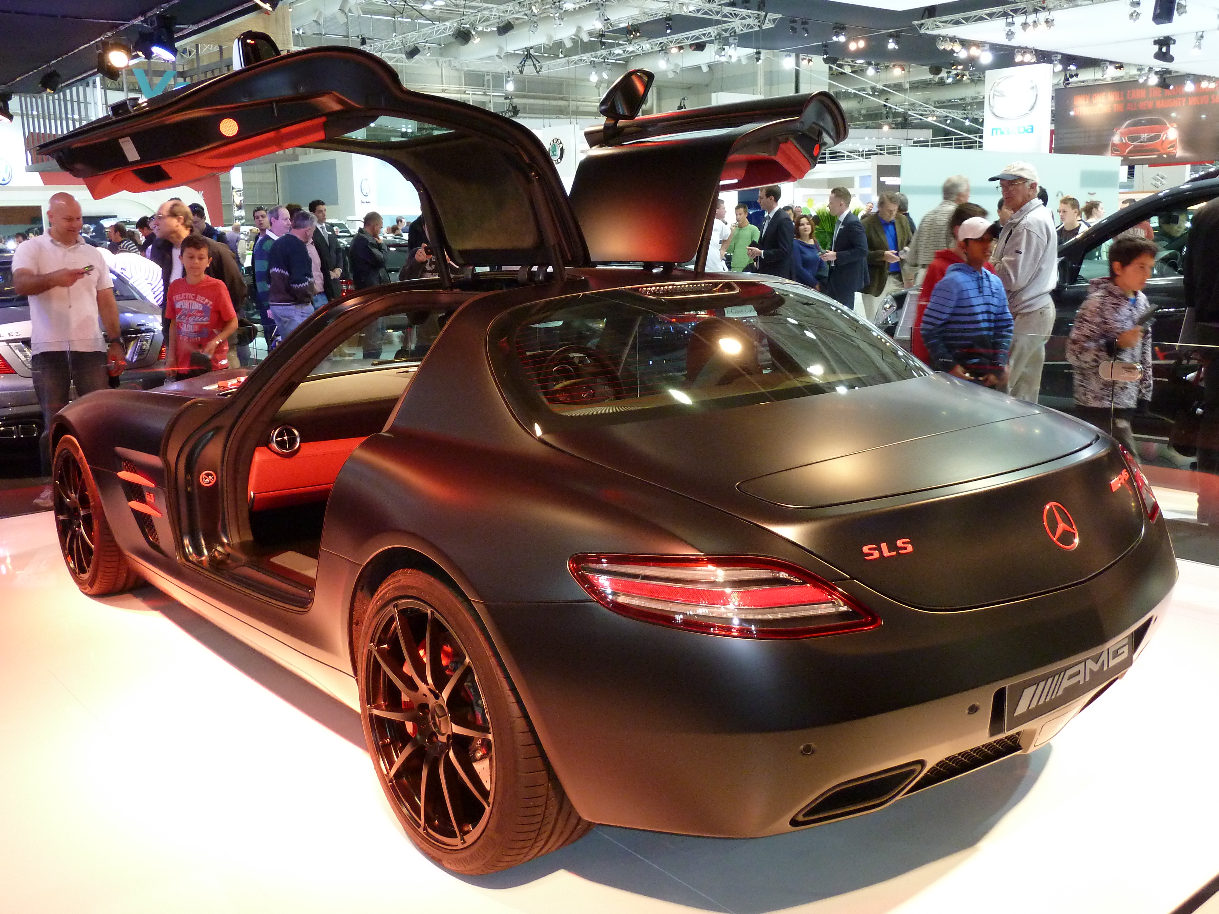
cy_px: 457
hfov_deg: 56.8
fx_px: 1127
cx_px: 610
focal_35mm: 32
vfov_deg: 44.2
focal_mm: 5.3
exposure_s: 1/30
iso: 320
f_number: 3.5
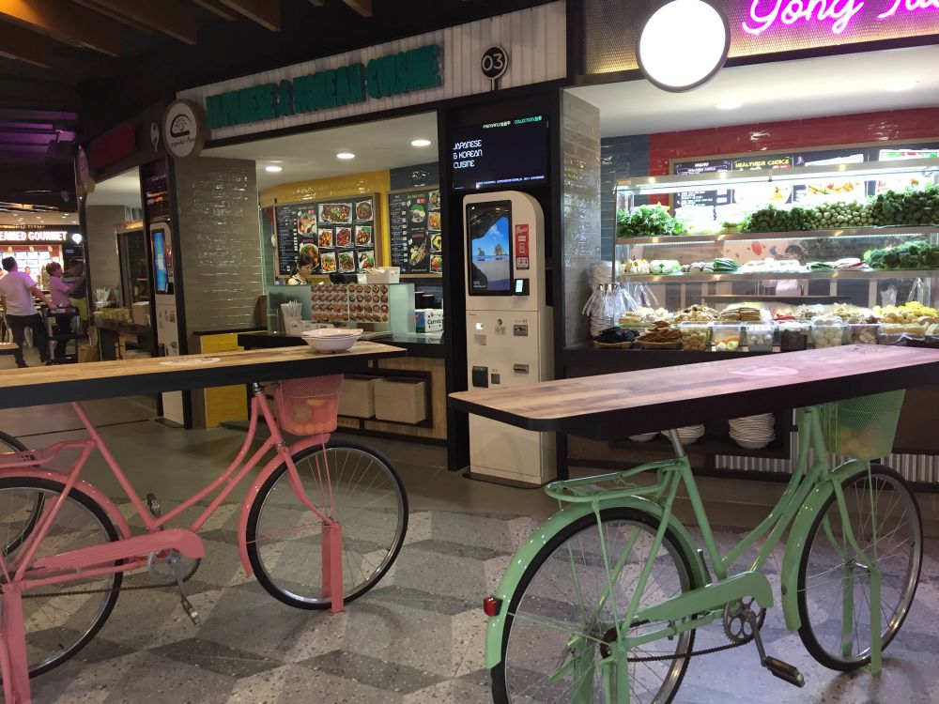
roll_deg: -0.7
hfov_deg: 61.7
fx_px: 787
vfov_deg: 48.2
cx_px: 470
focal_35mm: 29
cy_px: 352
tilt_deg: -5.4
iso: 100
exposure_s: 1/33
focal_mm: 4.15
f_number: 2.2
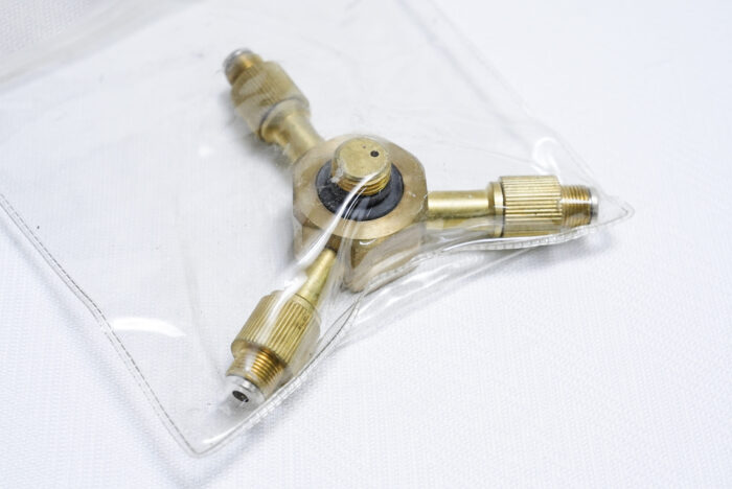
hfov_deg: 28.8
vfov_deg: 19.5
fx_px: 1424
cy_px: 244
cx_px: 366
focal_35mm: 70
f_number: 9
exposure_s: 1/200
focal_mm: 70
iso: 3200
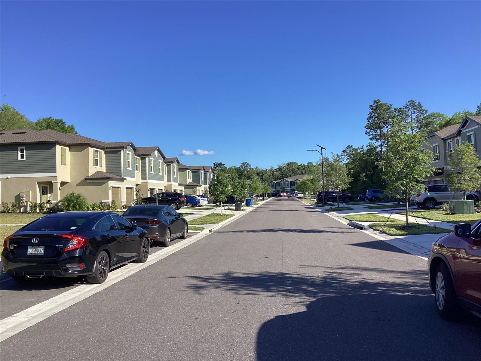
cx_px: 240
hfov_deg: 58.4
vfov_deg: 45.4
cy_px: 180
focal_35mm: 31
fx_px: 431
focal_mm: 3.3
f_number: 2.4
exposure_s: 1/1274
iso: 25
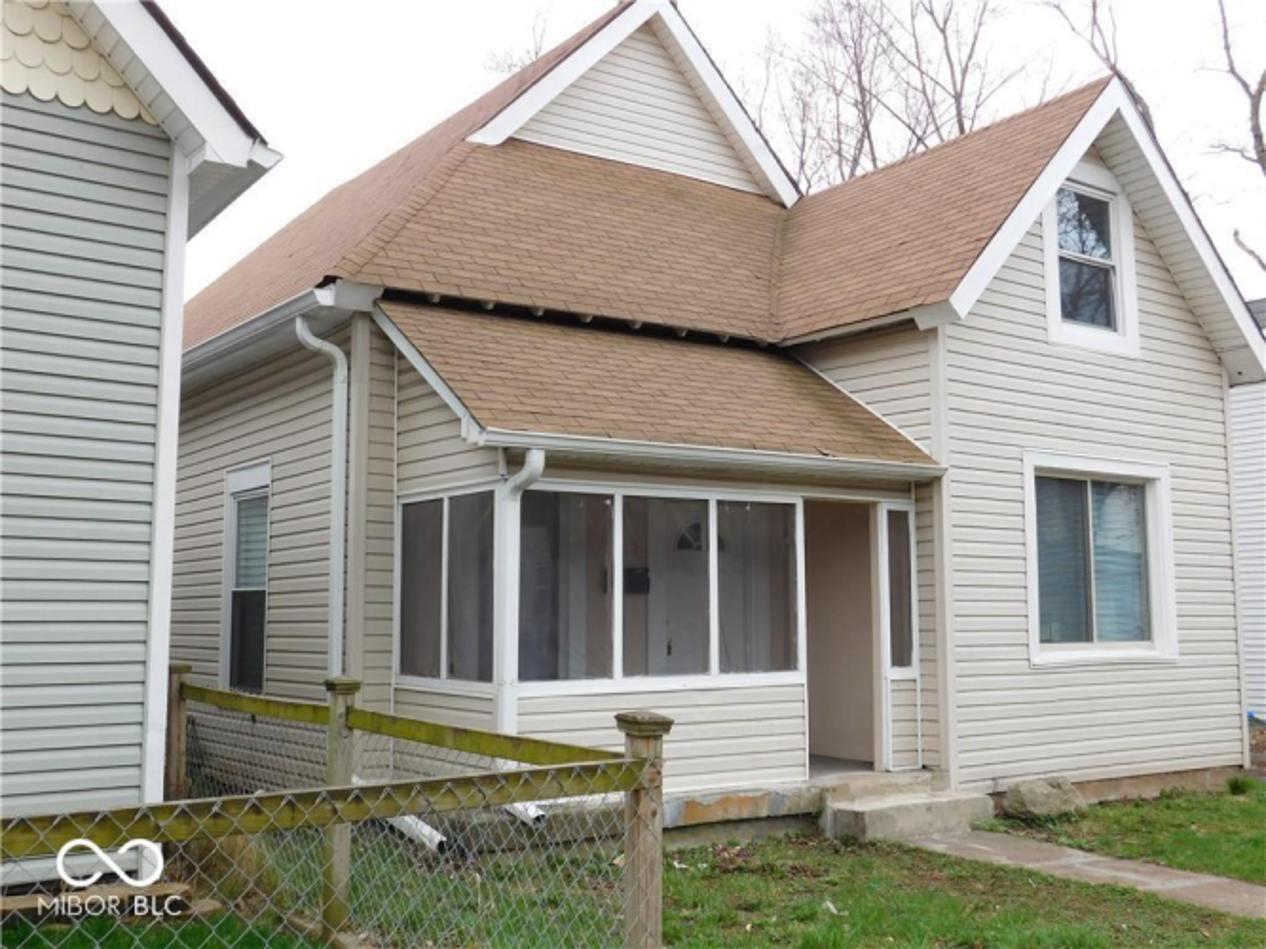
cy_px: 474
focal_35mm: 36
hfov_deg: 51.4
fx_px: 1316
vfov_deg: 39.6
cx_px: 633
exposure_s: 1/200
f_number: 3.5
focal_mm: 6.3
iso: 125
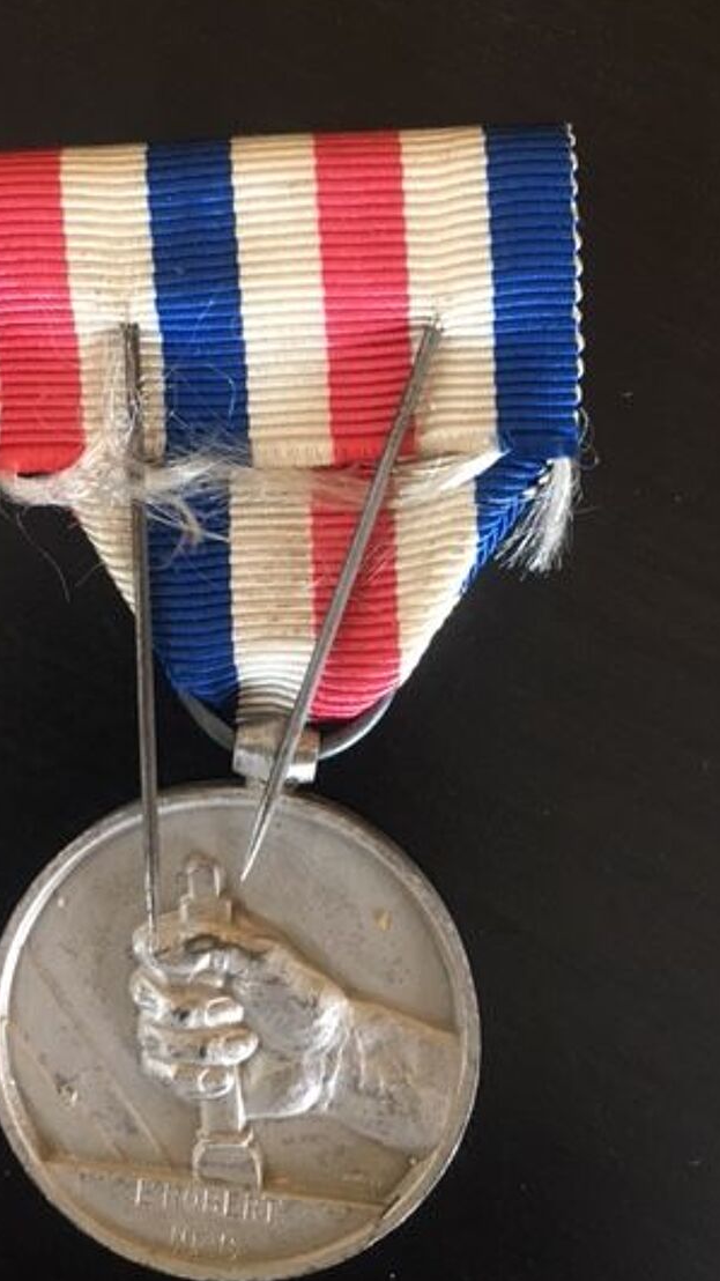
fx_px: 1290
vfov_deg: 52.7
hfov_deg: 31.1
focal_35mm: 38
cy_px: 583
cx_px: 287
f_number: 2.2
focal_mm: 4.15
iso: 200
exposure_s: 1/33
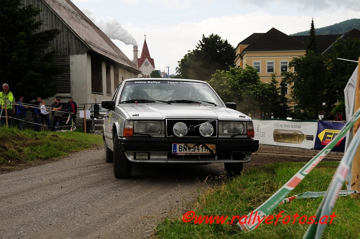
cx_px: 180
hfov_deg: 36.9
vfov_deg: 25.0
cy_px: 120
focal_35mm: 54
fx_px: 539
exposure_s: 1/200
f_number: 9
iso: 200
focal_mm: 36
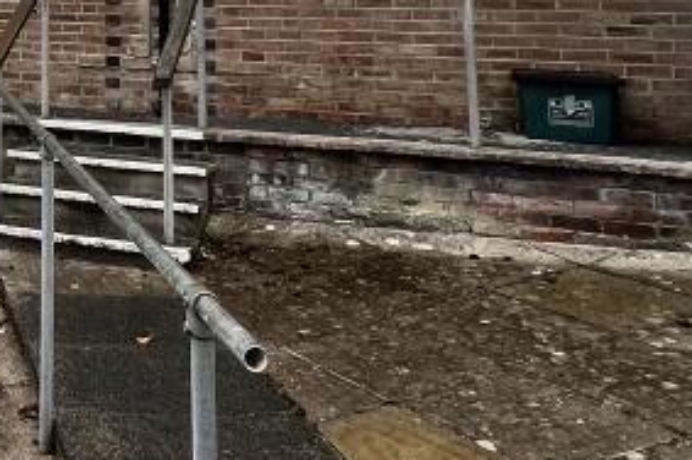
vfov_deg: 24.1
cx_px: -110
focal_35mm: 49
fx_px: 941
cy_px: -137
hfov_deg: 33.8
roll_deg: -1.6
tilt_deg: +8.5
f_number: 1.8
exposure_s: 1/349
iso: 32
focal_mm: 1.57
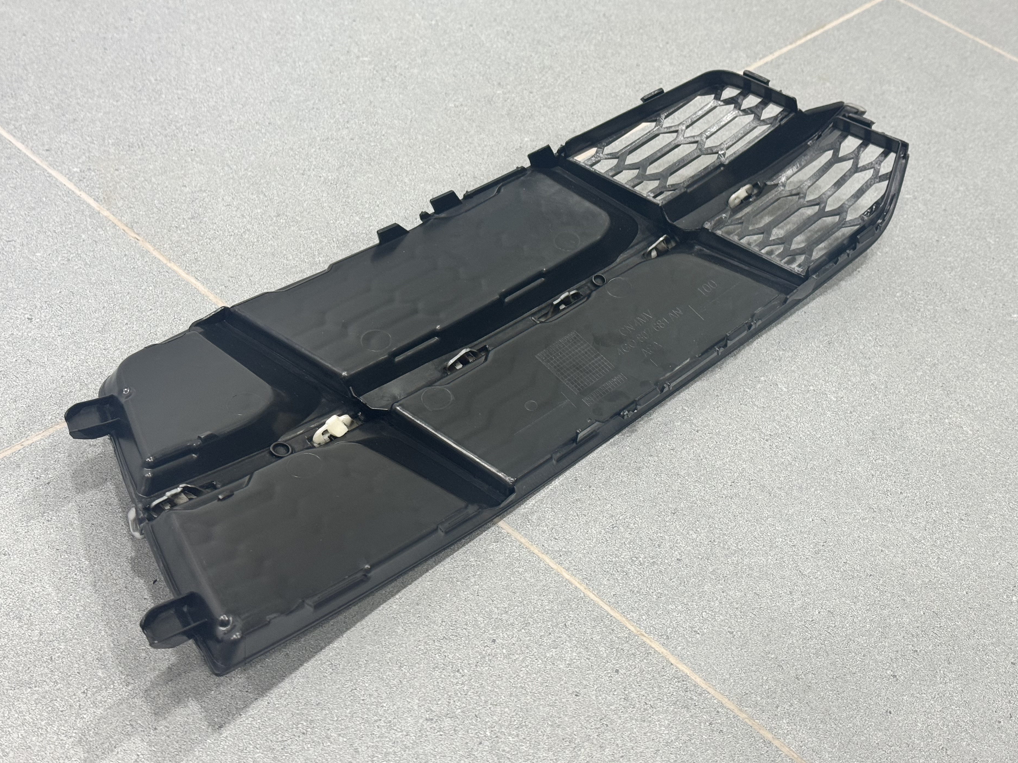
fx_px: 1529
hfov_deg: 36.8
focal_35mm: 52
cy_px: 350
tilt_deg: -39.7
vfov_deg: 28.0
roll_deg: -13.0
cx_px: 540
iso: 100
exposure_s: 1/100
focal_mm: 6.76
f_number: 1.78
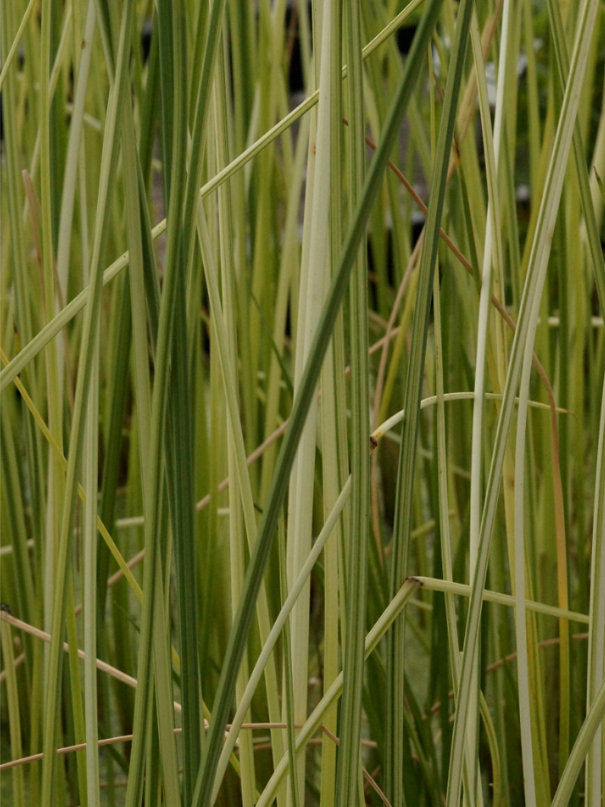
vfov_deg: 12.1
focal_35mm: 163
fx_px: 3800
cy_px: 404
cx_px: 303
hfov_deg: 9.1
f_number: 13
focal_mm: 100
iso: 3200
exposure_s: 1/160
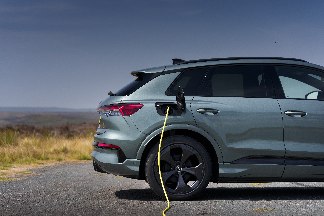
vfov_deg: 13.4
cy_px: 108
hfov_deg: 20.0
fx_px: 918
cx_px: 162
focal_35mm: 102
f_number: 4
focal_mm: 102
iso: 100
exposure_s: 1/400
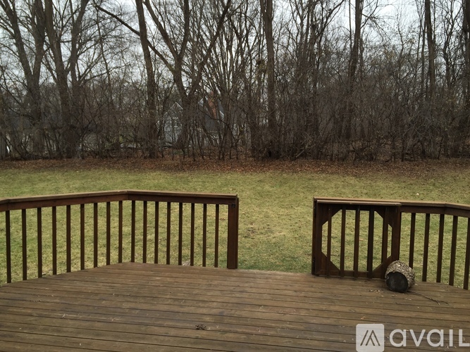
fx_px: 394
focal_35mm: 29
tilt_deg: -4.5
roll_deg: -1.0
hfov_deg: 61.7
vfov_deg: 48.2
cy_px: 176
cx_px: 235
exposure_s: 1/178
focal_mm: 4.15
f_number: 2.2
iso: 32
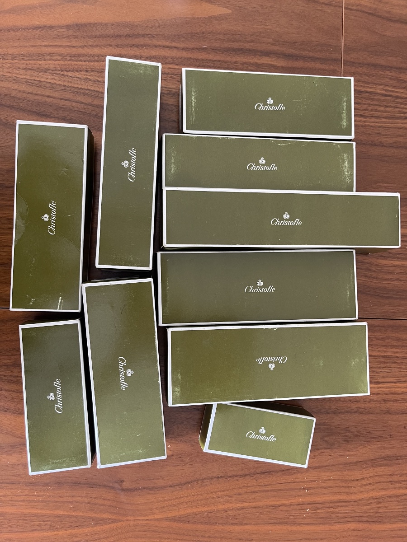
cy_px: 271
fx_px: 408
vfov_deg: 67.3
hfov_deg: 53.1
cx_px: 204
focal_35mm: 26
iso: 400
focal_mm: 5.1
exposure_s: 1/60
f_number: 1.6
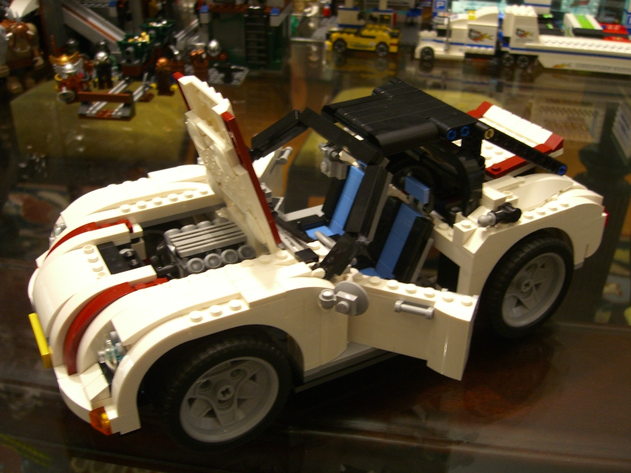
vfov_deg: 37.7
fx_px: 693
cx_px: 316
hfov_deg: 49.0
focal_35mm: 38
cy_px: 236
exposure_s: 1/8
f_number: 2.8
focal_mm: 7.9
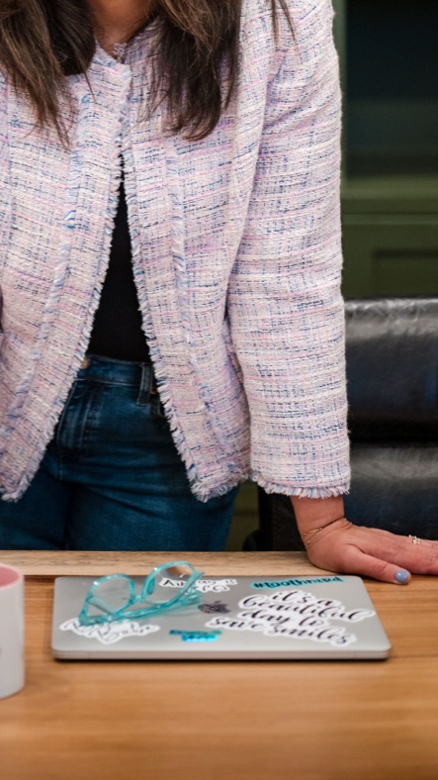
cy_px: 92
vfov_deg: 22.4
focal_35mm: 93
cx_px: 52
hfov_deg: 12.9
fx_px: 1921
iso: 400
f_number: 1.8
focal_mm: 50
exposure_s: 1/125
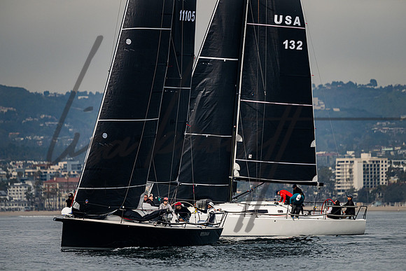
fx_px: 4710
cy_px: 136
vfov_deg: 3.3
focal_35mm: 418
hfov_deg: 4.9
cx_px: 208
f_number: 5.6
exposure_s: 1/6400
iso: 400
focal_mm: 400
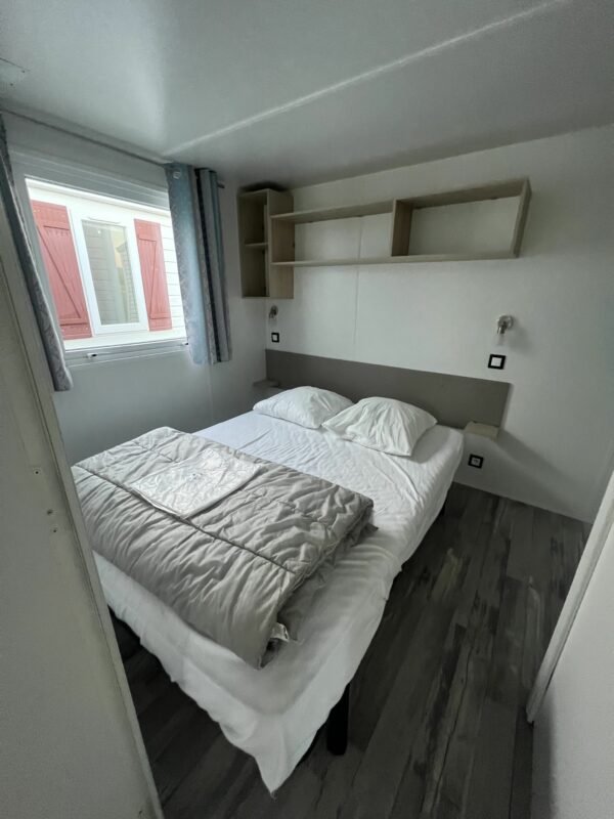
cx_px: 307
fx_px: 307
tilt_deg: -19.2
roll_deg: +1.5
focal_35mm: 13
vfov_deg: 106.2
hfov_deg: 89.9
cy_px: 410
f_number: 1.8
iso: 640
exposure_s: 1/60
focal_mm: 1.57
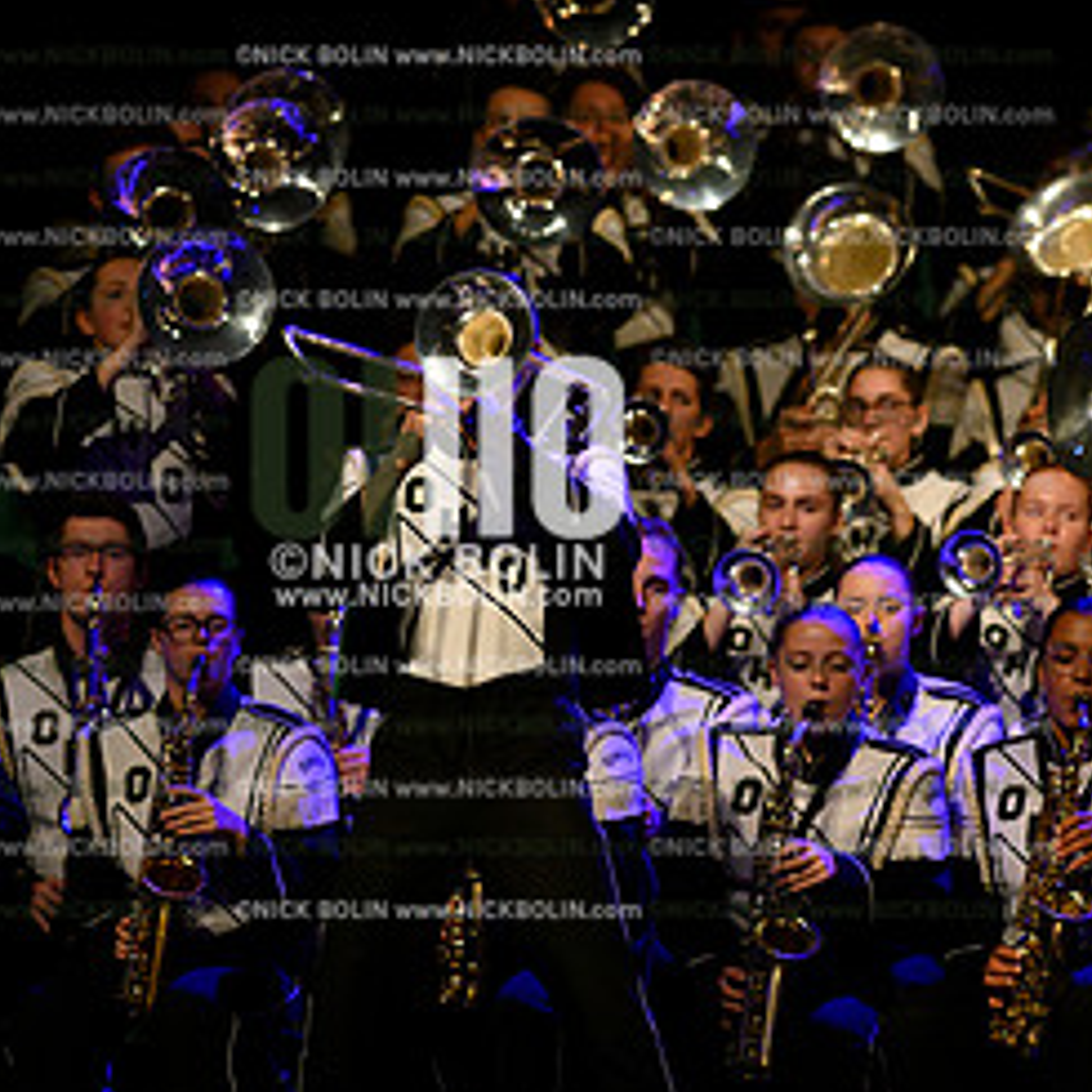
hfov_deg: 3.7
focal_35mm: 468
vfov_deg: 3.7
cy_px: 481
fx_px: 16703
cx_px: 437
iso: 6400
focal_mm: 300
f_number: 4
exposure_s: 1/500
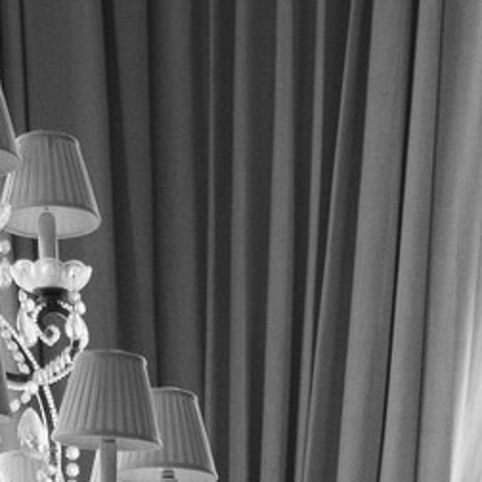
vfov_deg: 7.2
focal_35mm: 216
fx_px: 3403
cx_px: 592
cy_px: 1429
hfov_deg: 8.0
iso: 1250
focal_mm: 25
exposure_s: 1/200
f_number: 4
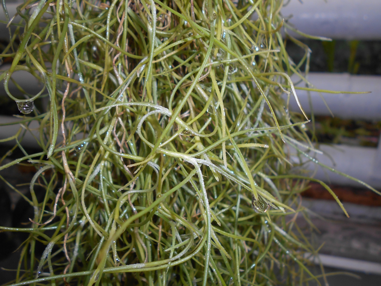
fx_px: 330
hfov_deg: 60.0
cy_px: 143
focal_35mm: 30
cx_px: 190
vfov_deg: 46.8
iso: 80
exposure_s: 1/30
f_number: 8.5
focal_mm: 5.1
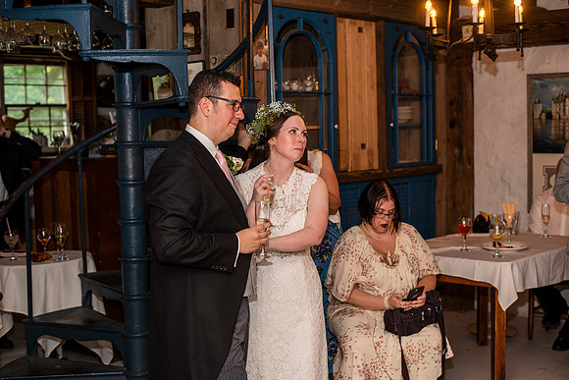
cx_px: 284
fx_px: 790
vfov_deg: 27.0
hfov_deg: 39.6
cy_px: 190
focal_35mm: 50
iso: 500
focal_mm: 50
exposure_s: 1/100
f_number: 3.2
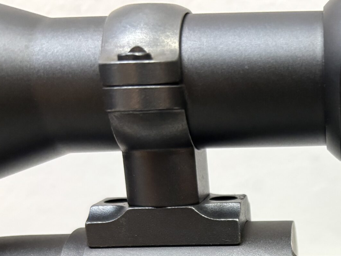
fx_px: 620
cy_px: 300
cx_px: 335
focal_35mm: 63
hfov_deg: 28.9
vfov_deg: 21.7
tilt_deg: -41.0
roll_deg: -0.9
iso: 320
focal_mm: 5.96
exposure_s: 1/60
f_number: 1.6
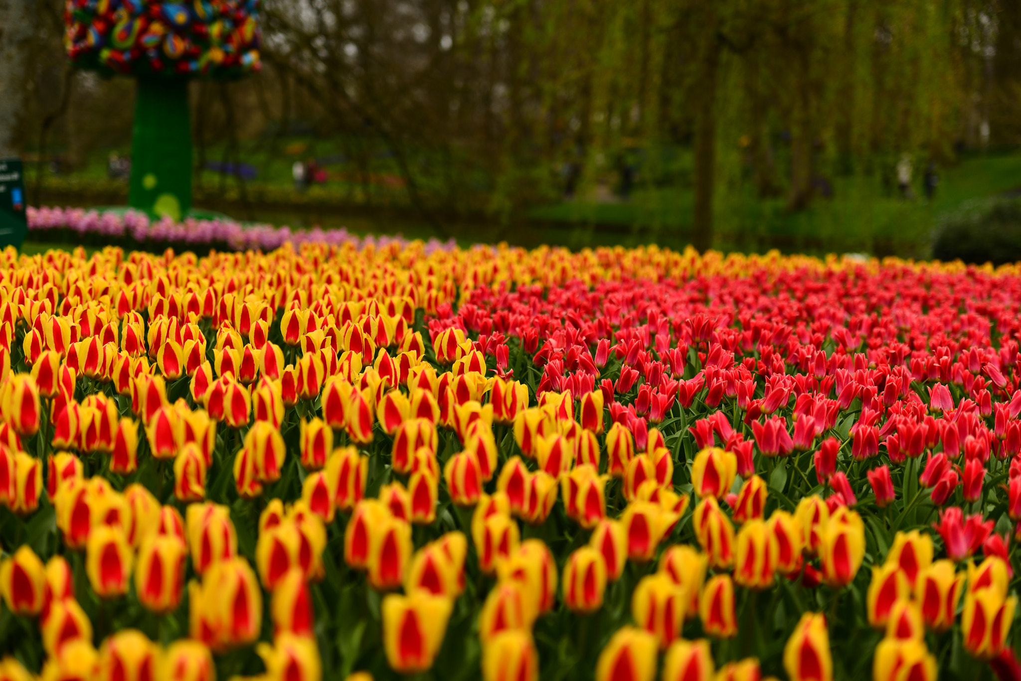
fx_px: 1986
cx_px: 510
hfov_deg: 28.8
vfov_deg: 19.5
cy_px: 340
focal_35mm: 70
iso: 125
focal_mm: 70
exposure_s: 1/1000
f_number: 2.8
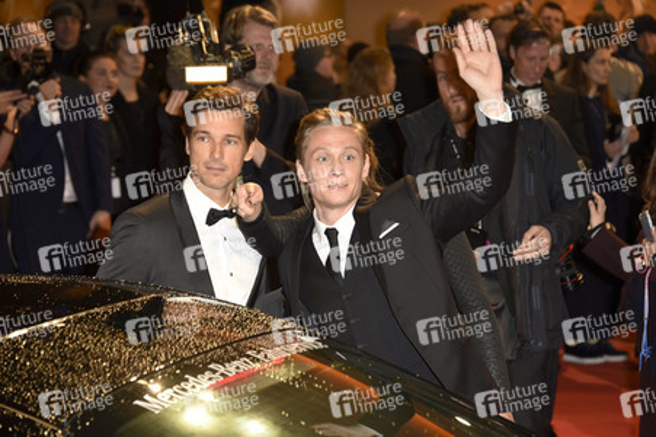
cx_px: 328
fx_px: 2458
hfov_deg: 15.2
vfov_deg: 10.1
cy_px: 218
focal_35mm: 135
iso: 1250
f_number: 5.6
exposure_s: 1/125
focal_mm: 135
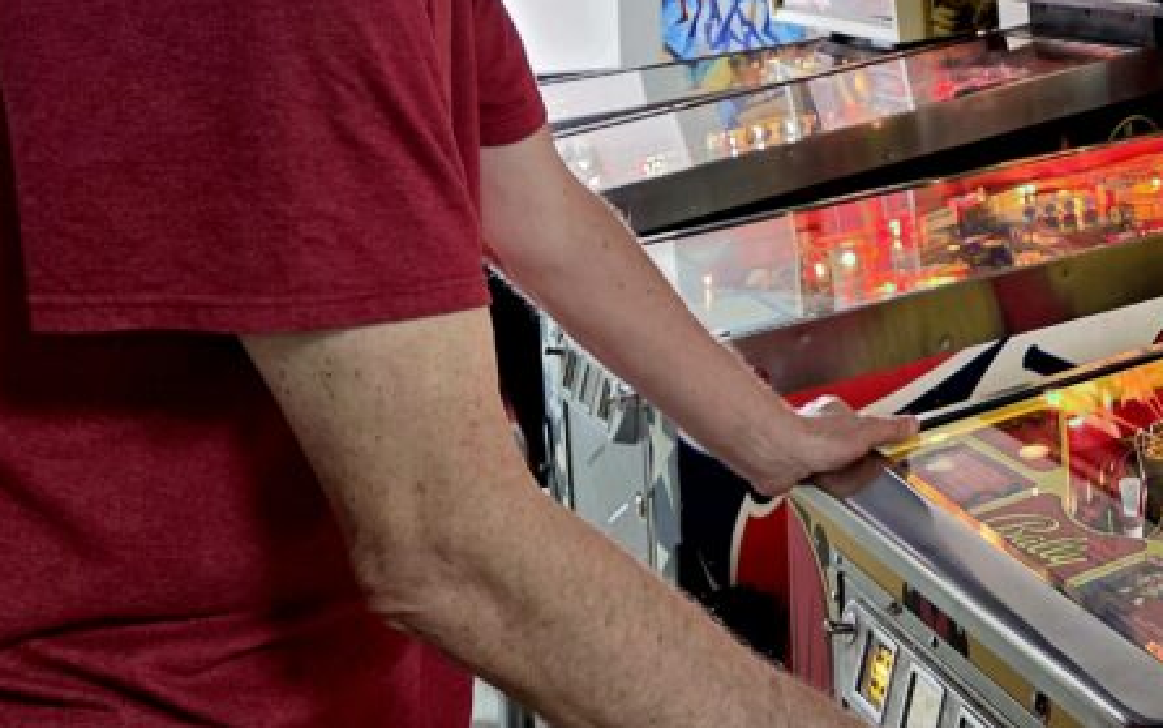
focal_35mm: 56
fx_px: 1775
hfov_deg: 33.4
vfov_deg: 22.4
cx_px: 1147
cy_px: 18
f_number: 1.8
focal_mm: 5.4
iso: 160
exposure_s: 1/120
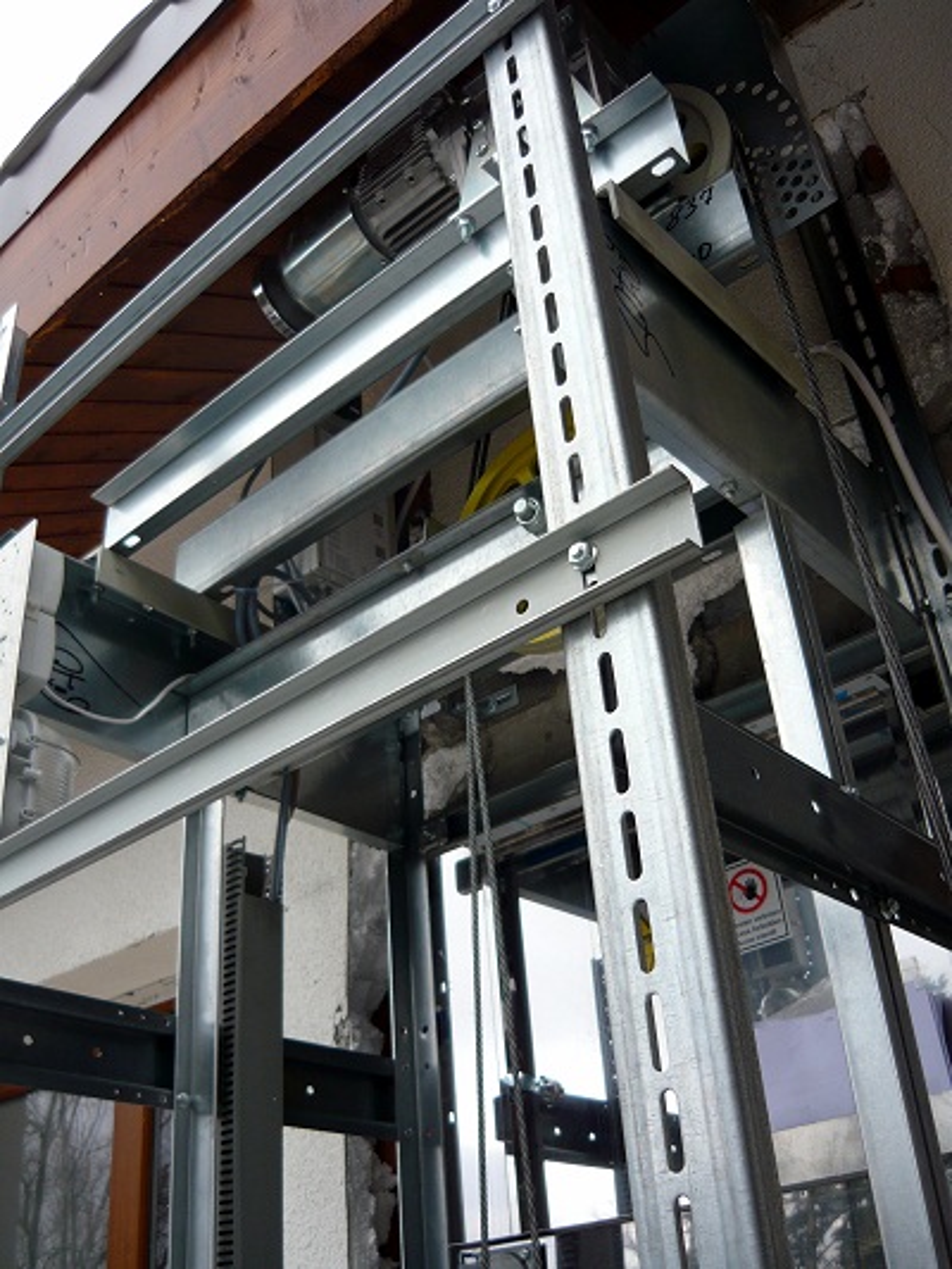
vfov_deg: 55.3
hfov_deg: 43.0
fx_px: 1210
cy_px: 634
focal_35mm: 33
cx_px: 476
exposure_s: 1/320
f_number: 2.8
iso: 100
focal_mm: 5.5
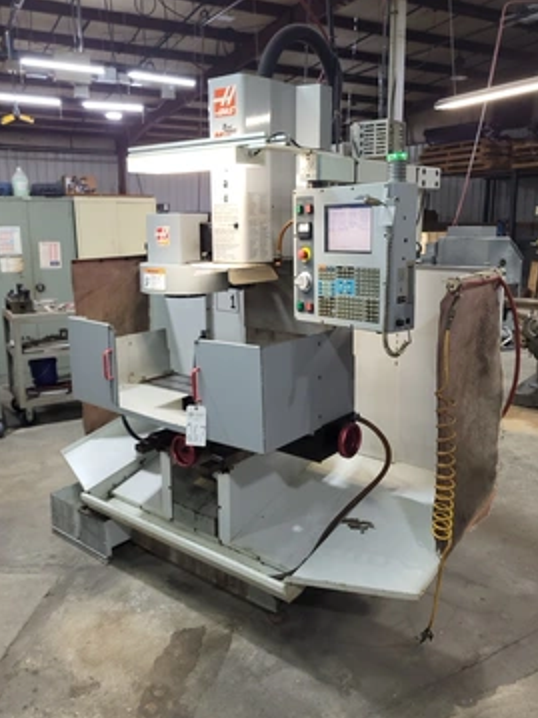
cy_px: 340
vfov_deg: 61.6
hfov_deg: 48.2
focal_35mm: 29
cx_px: 262
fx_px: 601
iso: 100
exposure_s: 1/24
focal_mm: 5.4
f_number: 1.8
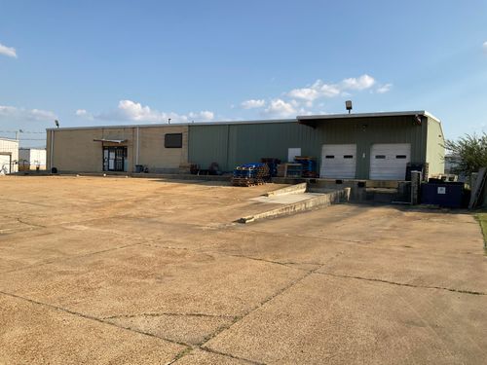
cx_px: 244
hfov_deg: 61.7
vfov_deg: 48.2
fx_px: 408
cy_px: 182
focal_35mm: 29
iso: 16
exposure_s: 1/1848
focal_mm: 3
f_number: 1.8
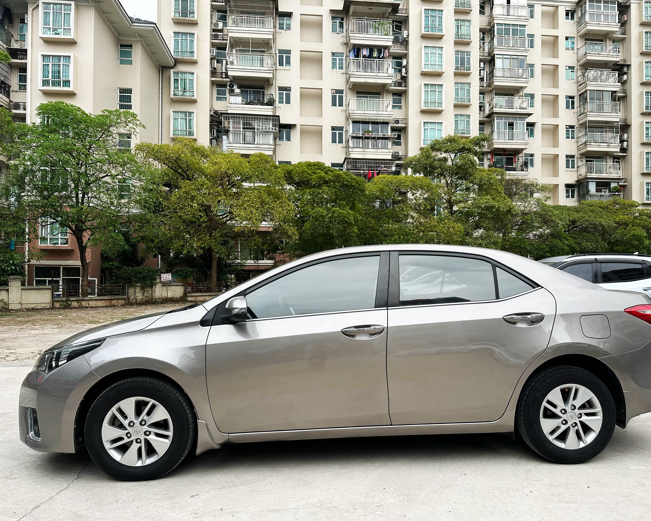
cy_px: 269
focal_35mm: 26
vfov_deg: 54.9
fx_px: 501
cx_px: 348
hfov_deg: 66.0
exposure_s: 1/1949
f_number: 1.78
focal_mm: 6.86
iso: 80
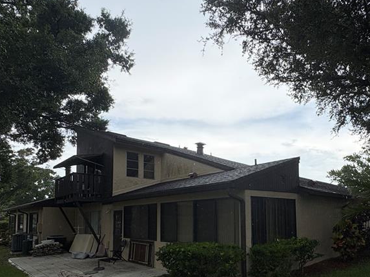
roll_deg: +1.8
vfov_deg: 53.0
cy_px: 199
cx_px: 229
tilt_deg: +3.8
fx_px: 267
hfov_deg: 68.4
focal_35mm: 25
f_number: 2.2
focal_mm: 2.22
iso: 40
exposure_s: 1/1256
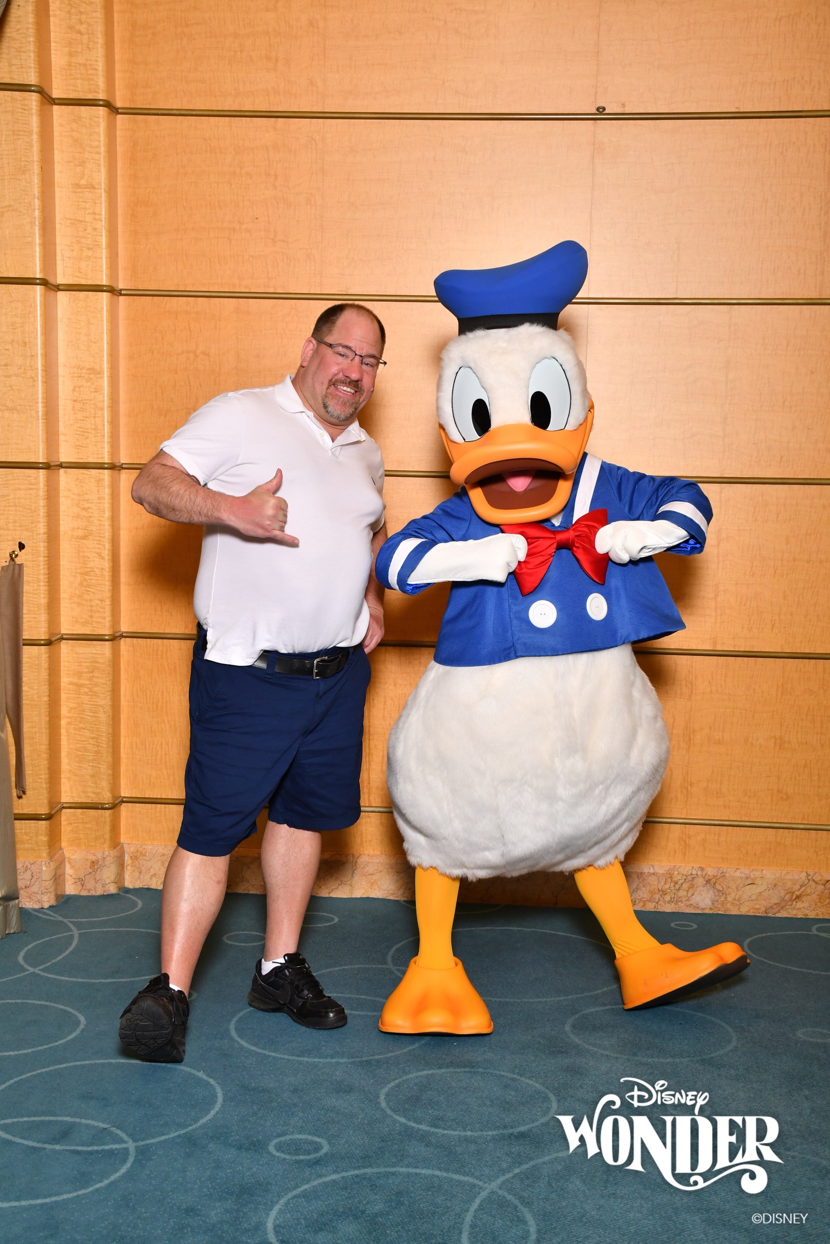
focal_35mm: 51
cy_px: 622
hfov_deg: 26.5
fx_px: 1764
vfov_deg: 38.9
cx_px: 415
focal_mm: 34
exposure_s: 1/125
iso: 640
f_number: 5.6
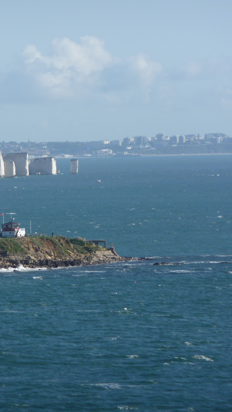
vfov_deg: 5.3
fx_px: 4461
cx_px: -3
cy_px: 206
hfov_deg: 3.0
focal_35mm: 408
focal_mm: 47
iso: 100
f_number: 4.9
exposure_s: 1/640
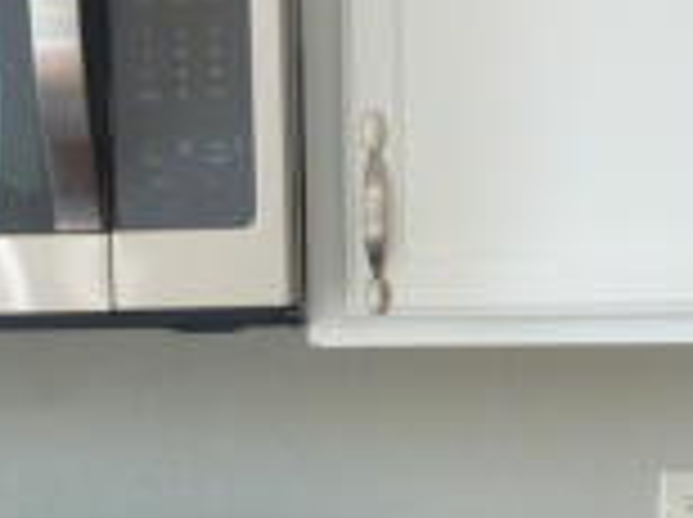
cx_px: 234
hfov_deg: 18.9
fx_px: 2079
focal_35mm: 104
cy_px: 532
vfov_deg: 14.0
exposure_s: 1/30
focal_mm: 4.1
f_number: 3.3
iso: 200
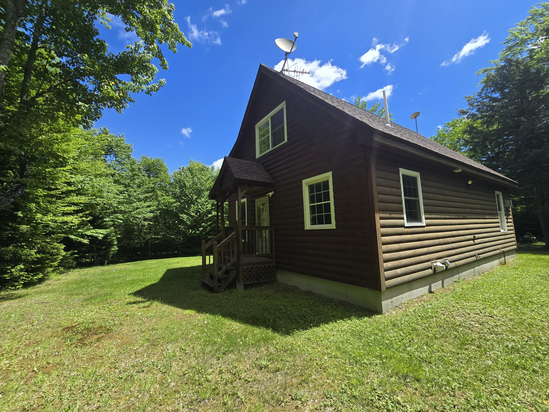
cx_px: 274
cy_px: 206
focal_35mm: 13
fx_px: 206
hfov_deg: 106.2
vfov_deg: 89.9
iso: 50
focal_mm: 2.2
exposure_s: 1/1332
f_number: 2.2
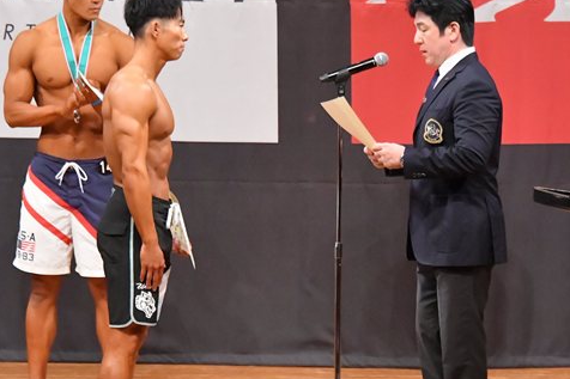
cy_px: 253
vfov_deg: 3.5
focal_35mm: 391
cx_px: 366
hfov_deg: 5.3
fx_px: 6188
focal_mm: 160
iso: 10000
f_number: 5.6
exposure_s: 1/400
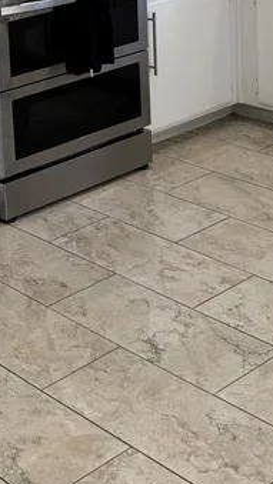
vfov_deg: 25.0
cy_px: -47
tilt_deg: -9.5
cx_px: -49
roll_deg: +4.1
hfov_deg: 14.8
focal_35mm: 79
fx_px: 1015
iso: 64
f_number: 1.78
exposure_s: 1/120
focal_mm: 6.76
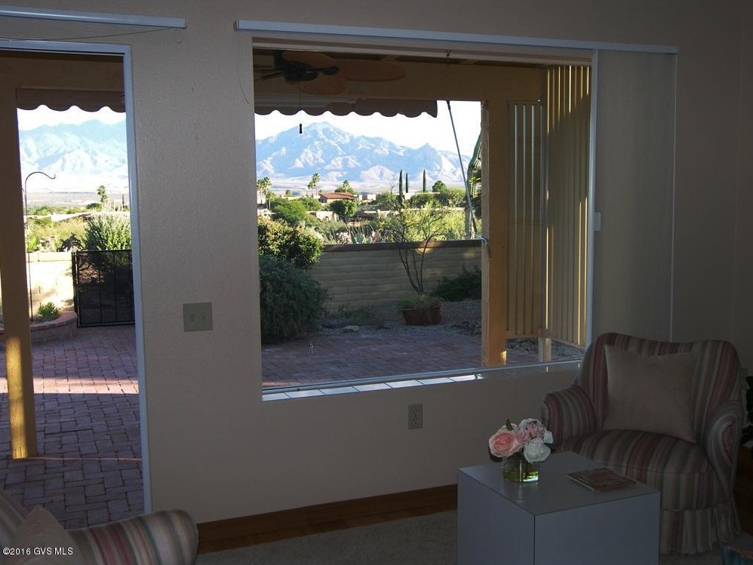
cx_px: 385
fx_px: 870
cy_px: 283
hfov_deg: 46.8
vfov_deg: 36.0
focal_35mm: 40
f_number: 3.2
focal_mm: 8.2
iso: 50
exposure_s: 1/100
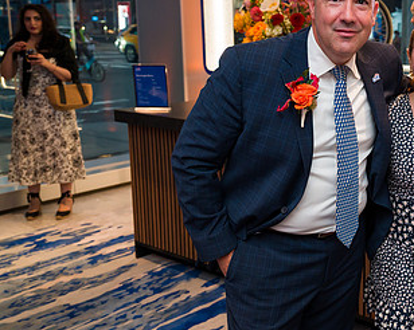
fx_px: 600
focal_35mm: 49
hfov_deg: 35.3
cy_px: 126
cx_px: 389
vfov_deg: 30.7
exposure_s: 1/160
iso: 800
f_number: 3.2
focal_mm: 26
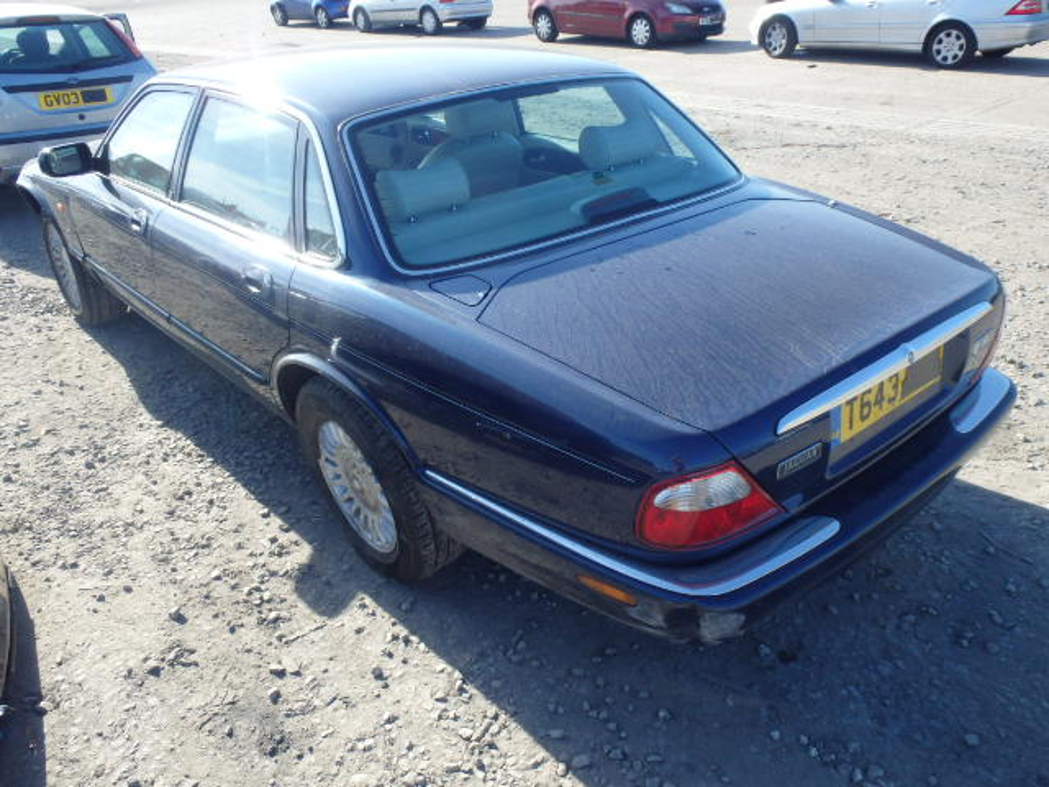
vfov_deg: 49.7
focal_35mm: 28
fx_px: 849
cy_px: 394
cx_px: 524
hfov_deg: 63.4
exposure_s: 1/500
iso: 200
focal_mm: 5
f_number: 3.9
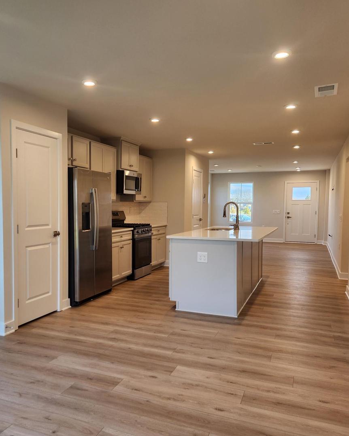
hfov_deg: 47.9
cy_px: 218
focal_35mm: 30
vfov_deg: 58.8
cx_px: 123
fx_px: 387
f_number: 1.8
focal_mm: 5.4
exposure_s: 1/120
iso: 80
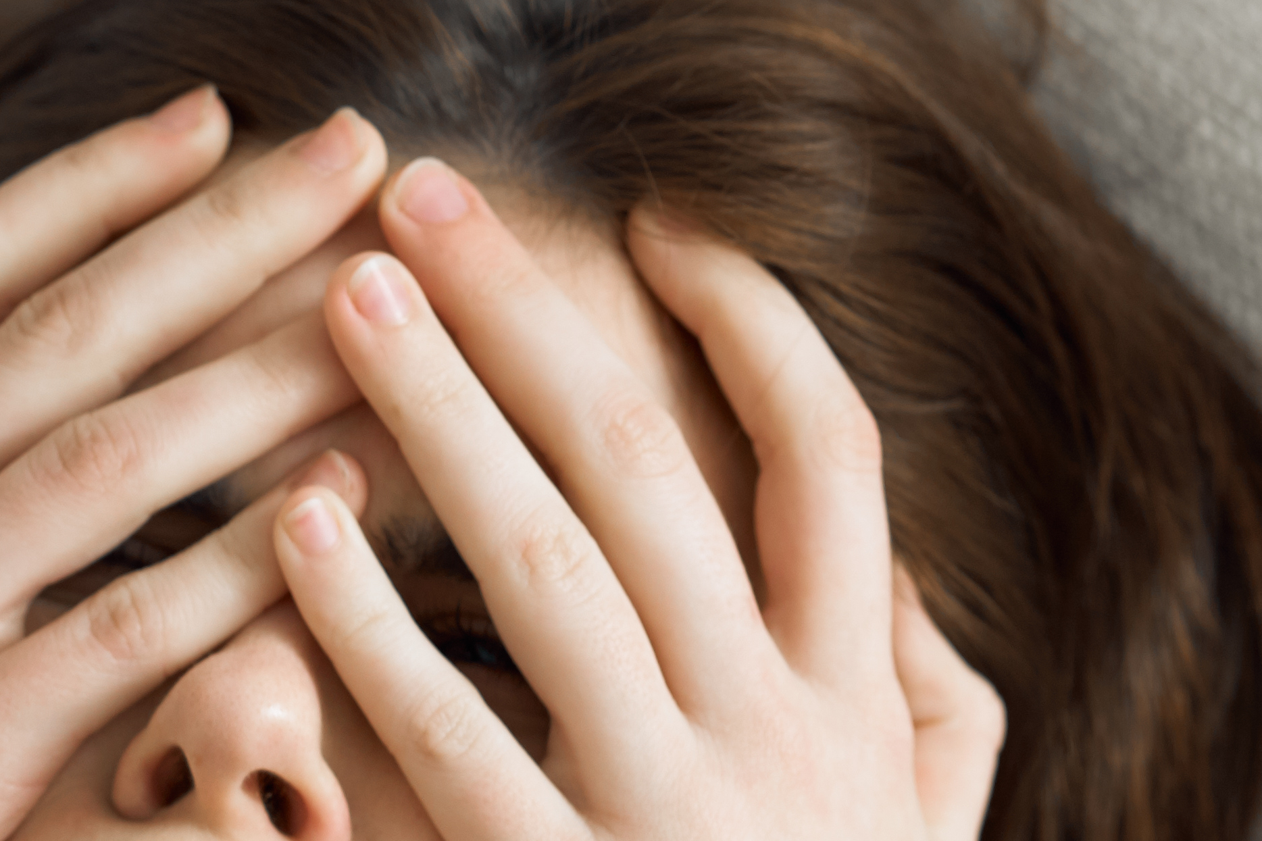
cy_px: 705
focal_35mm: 273
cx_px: 140
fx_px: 9569
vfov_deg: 5.0
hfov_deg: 7.5
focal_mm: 85
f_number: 4
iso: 100
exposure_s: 1/125
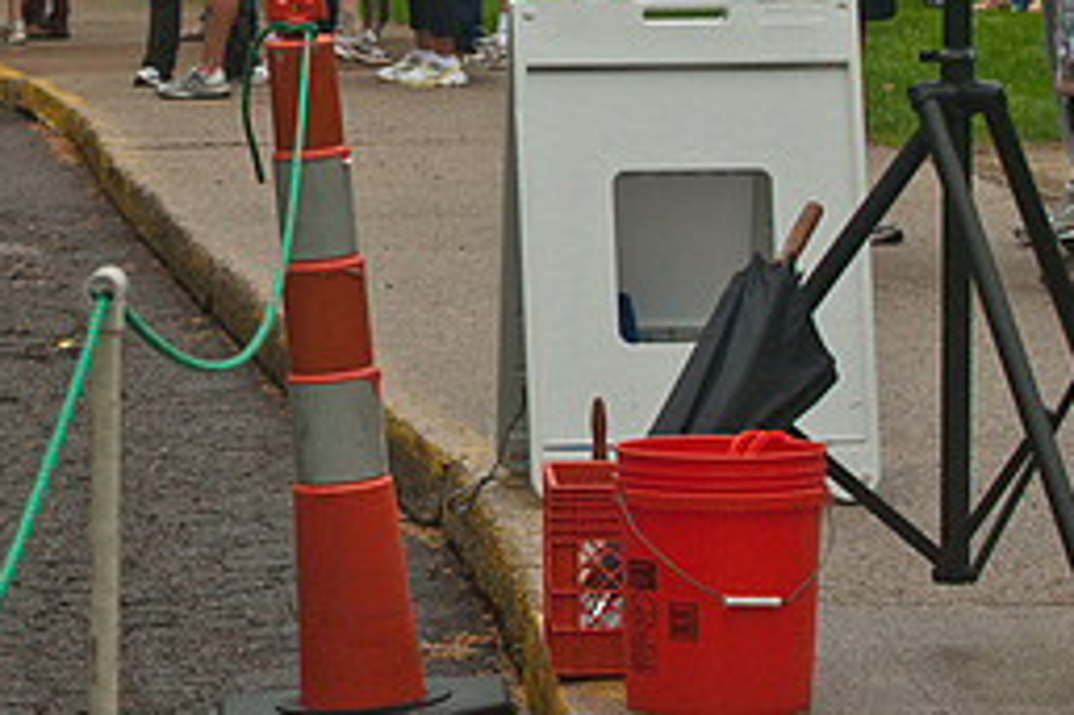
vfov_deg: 5.8
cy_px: 82
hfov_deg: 8.7
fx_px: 7066
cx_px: 167
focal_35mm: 237
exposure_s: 1/400
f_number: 6.3
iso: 1600
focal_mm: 70
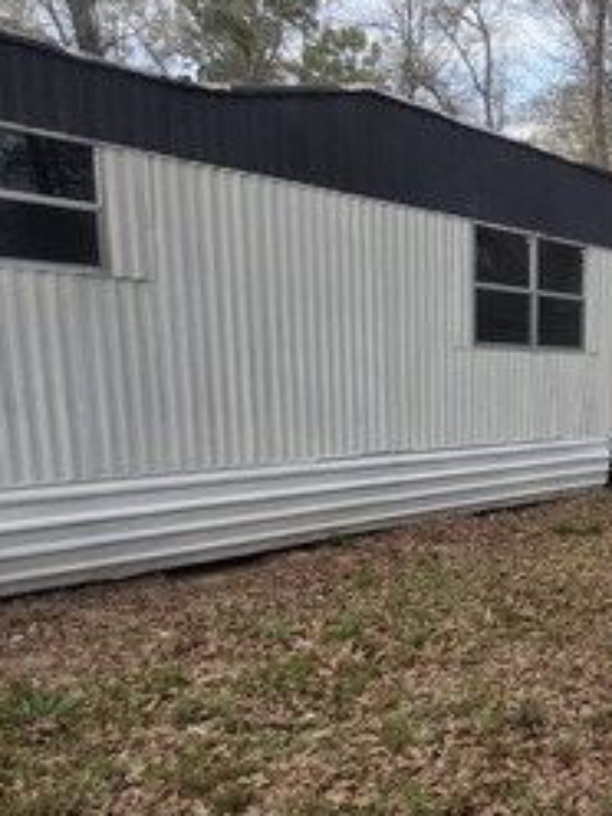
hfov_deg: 36.0
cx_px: 635
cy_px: 525
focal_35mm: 35
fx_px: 825
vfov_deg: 51.9
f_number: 1.9
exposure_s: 1/355
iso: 40
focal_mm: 2.2
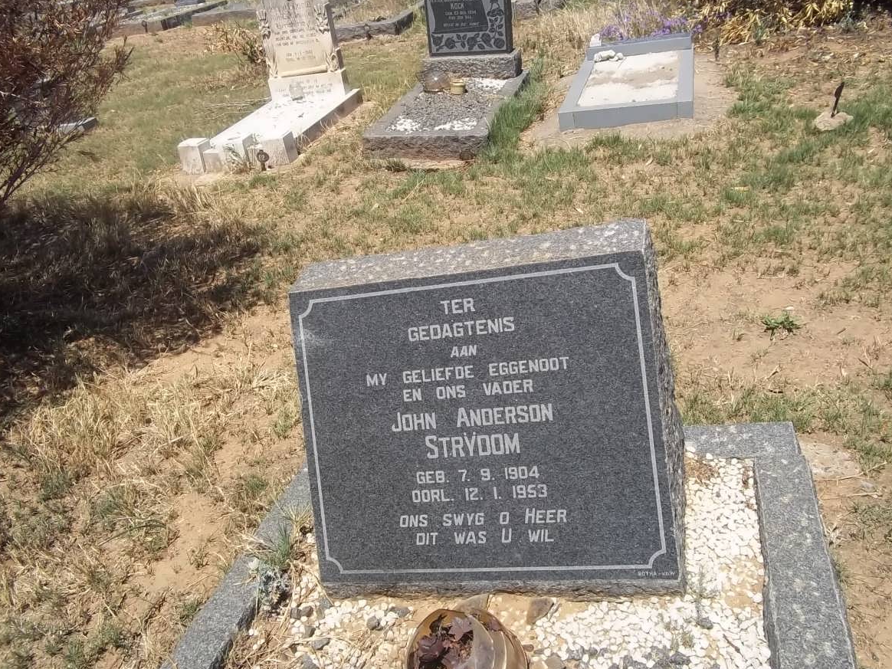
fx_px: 850
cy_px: 330
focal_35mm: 33
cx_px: 444
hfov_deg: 55.4
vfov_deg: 42.9
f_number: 5.5
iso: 80
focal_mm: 5.7
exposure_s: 1/500
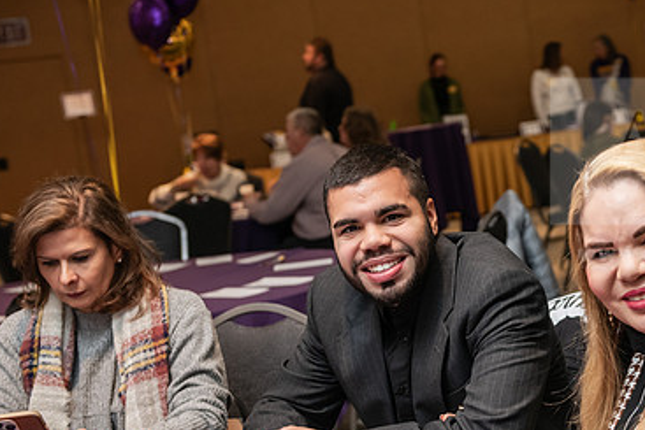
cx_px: 497
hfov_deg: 25.3
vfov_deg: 17.2
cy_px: 290
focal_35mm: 79
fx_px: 1416
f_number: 3.5
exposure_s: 1/200
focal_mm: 50
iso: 1600
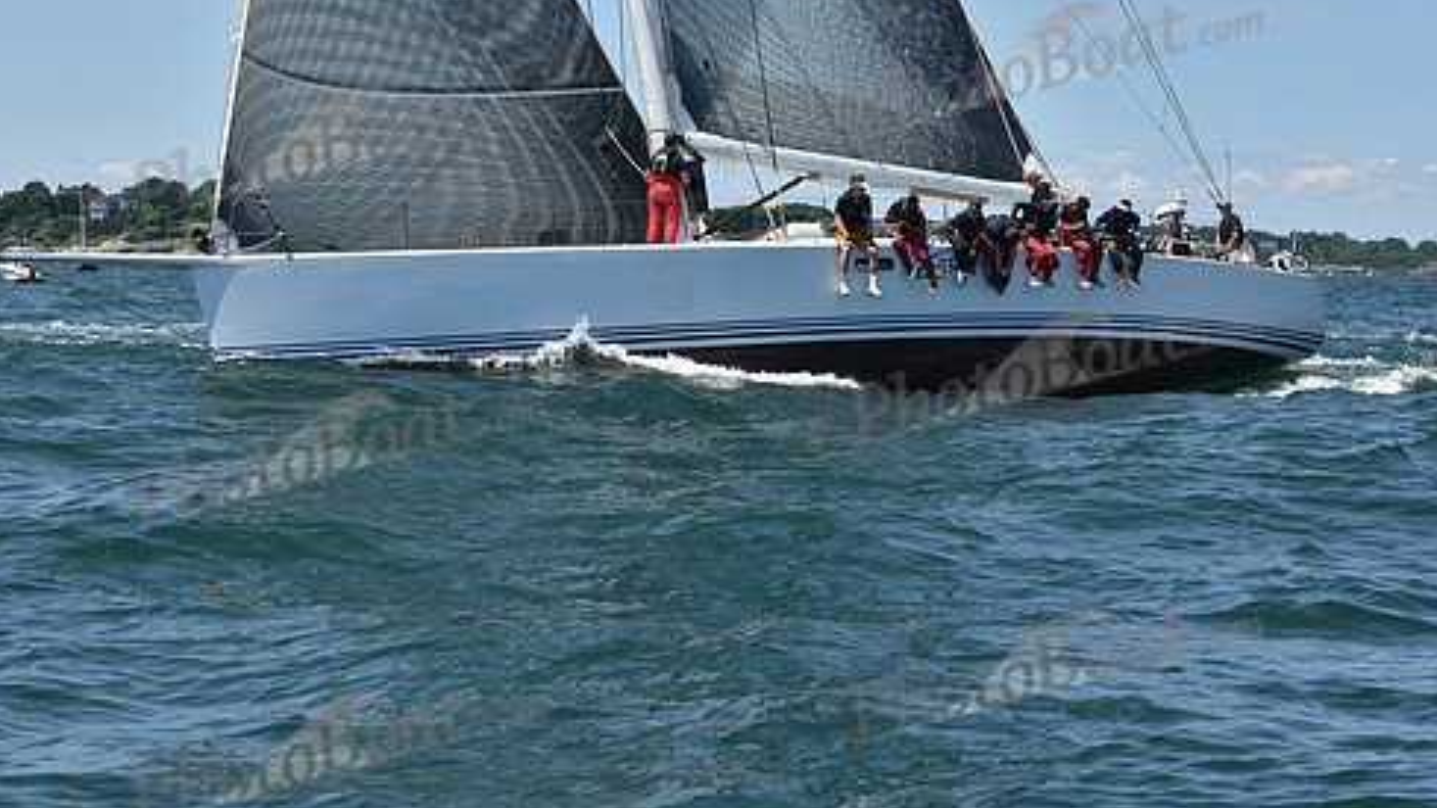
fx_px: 3315
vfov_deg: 13.9
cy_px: 257
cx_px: 699
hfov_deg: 24.5
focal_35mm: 87
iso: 250
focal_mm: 70
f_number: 9
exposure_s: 1/1000
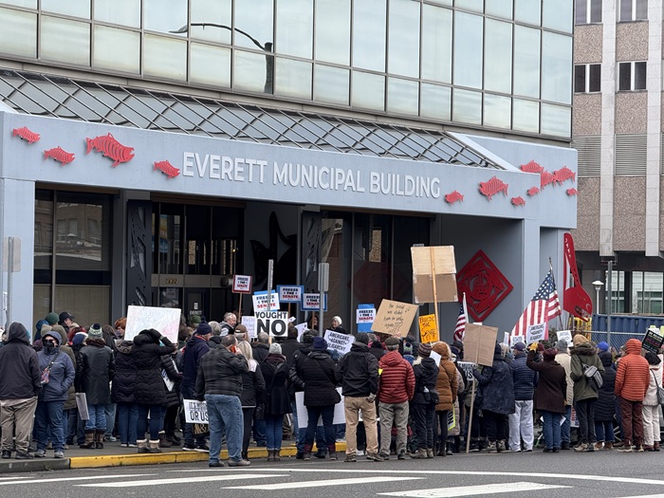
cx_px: 332
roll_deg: -0.9
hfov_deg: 16.4
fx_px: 2302
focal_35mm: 120
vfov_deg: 12.3
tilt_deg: +0.9
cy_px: 249
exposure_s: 1/225
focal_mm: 15.66
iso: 64
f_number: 2.8
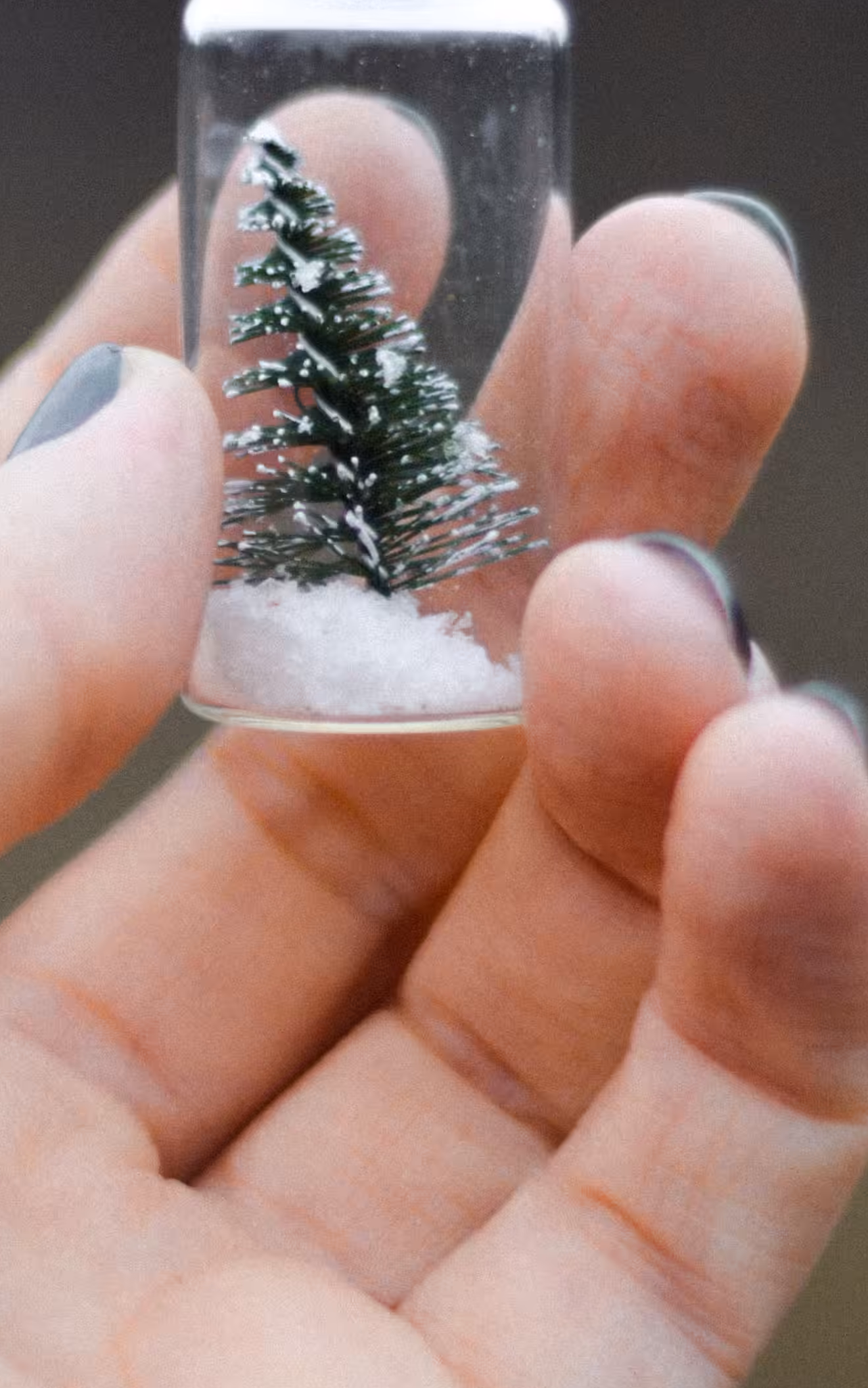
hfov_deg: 6.0
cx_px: 316
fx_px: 8212
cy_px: 635
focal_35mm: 217
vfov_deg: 9.7
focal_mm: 50
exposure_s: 1/500
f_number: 1.8
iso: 200
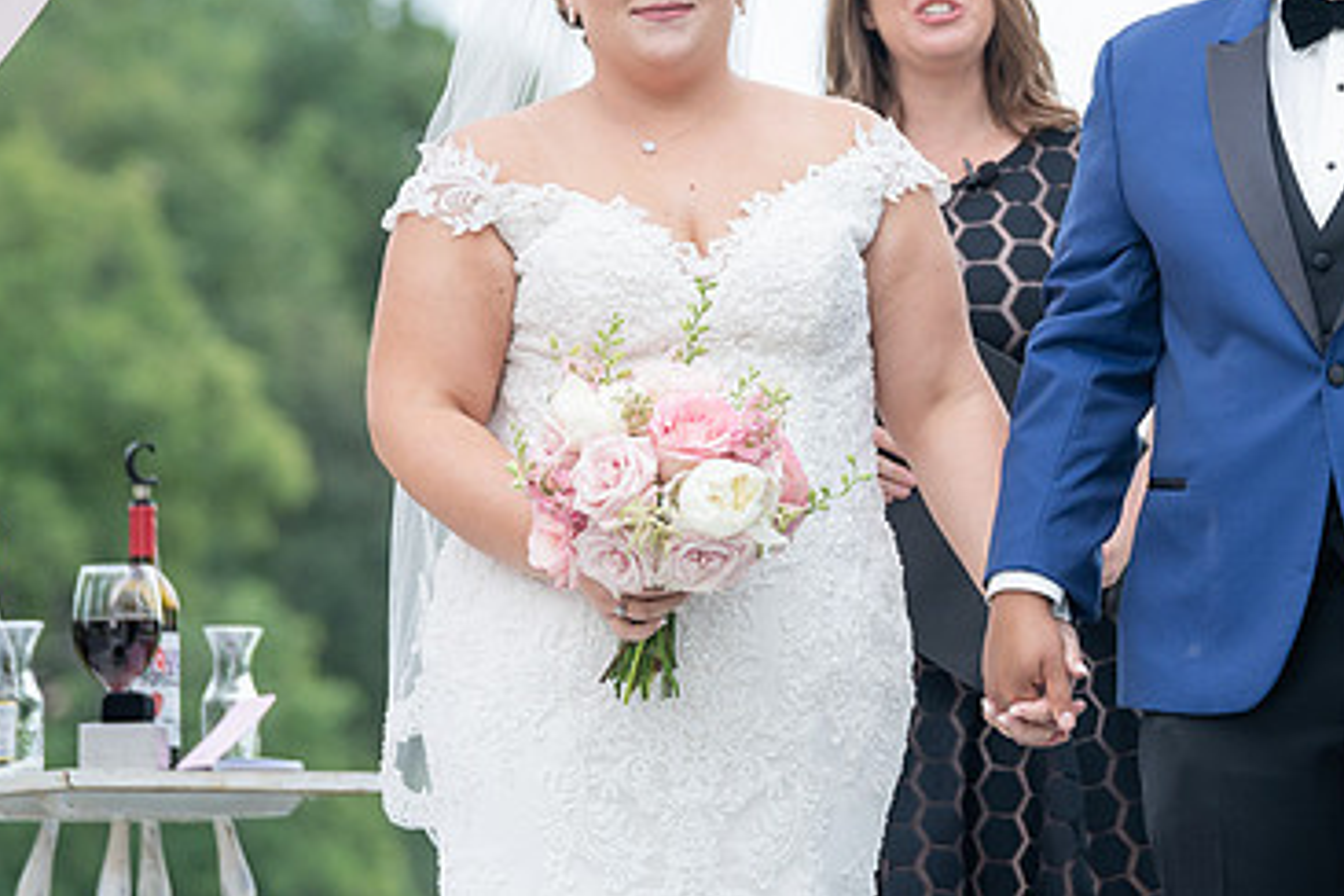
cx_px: 1221
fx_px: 10154
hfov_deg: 7.6
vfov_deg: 5.1
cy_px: 219
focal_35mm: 272
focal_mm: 133
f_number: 4
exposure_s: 1/200
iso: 160
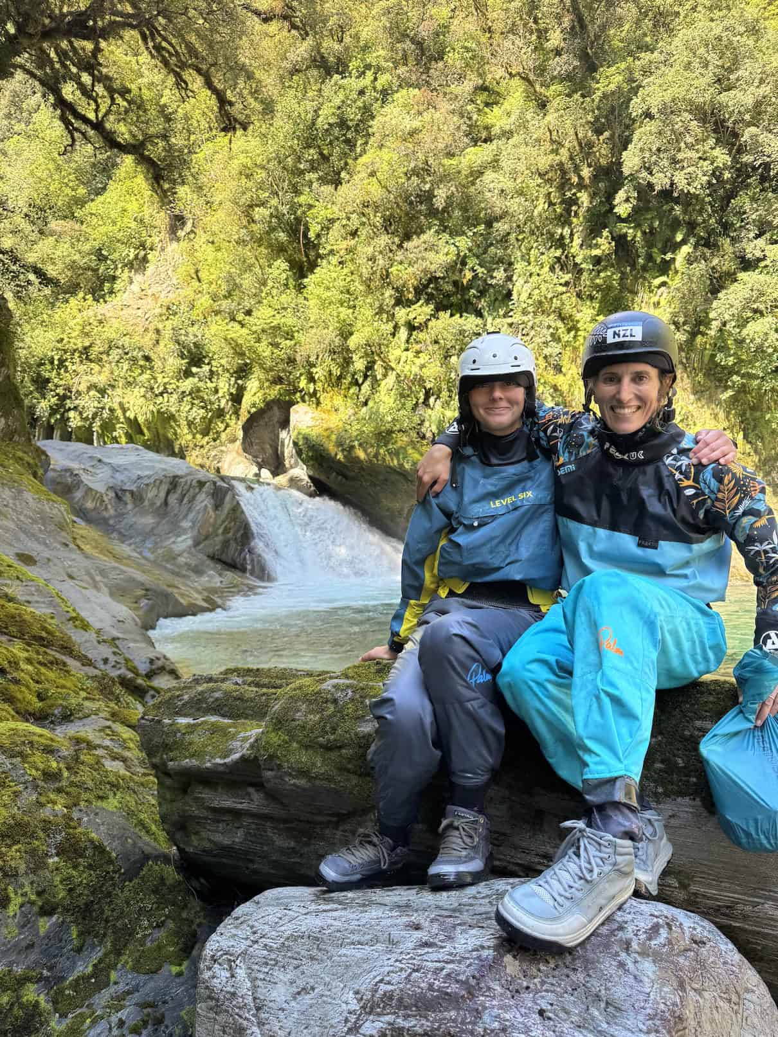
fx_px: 719
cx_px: 389
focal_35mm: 24
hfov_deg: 56.8
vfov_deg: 71.6
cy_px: 518
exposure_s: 1/304
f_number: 1.8
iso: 80
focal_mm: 6.8
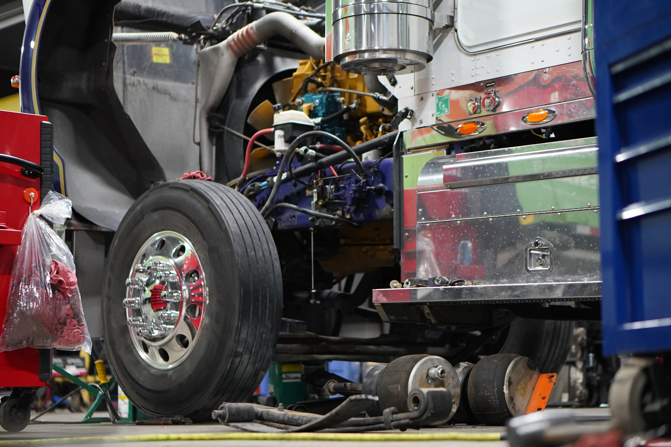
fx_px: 1398
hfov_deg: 27.0
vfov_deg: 18.2
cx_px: 336
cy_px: 224
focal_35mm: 75
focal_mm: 50
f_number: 2
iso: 2000
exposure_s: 1/160
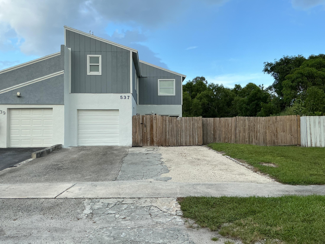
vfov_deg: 48.2
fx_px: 272
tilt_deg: +3.6
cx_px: 162
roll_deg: +0.2
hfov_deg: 61.7
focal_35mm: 29
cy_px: 122
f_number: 1.8
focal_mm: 3
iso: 25
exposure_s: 1/635
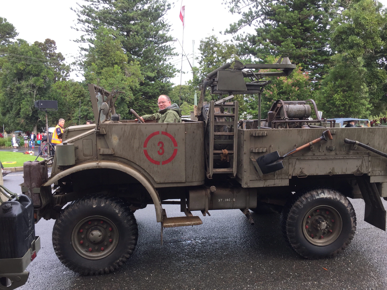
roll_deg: -1.0
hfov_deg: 61.7
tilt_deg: -2.5
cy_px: 145
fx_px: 324
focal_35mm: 29
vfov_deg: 48.2
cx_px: 194
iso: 32
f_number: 2.2
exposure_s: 1/191
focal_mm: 4.15
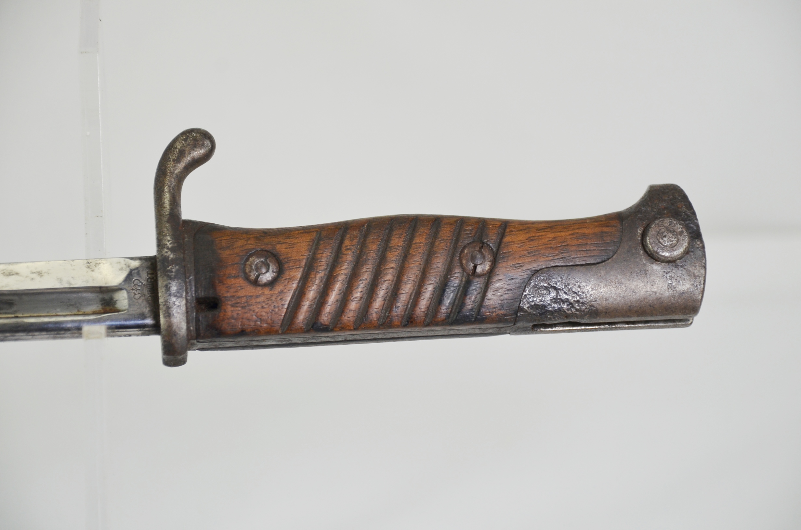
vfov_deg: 10.1
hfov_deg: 15.2
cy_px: 265
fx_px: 2998
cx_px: 400
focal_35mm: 135
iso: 400
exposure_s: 1/320
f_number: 5.6
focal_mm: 90
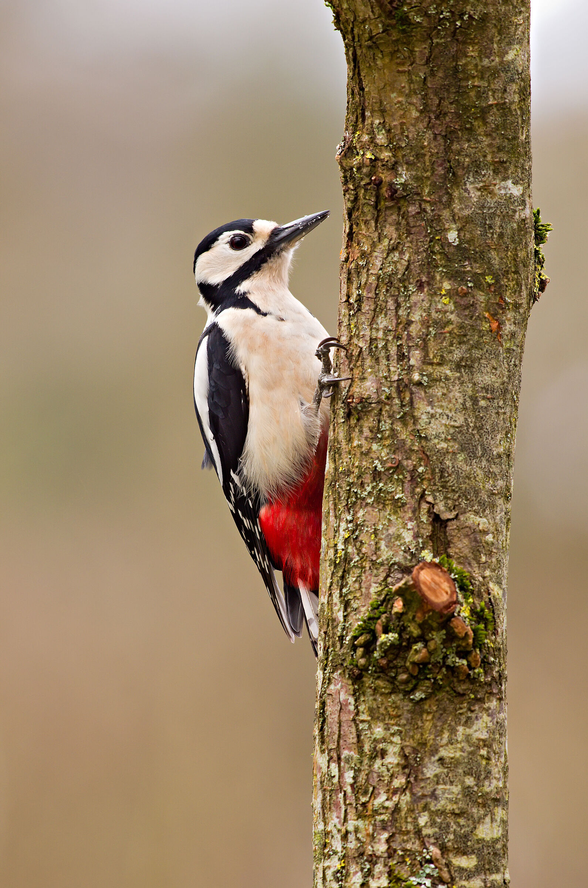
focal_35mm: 750
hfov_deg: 1.8
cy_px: 444
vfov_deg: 2.8
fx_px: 18454
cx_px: 294
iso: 640
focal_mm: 500
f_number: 8
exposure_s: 1/200
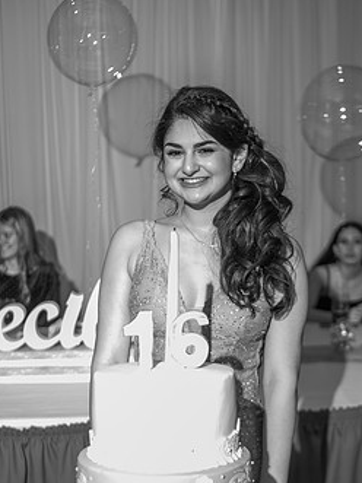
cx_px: 192
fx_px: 949
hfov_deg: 21.6
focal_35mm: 68
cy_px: 312
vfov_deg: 28.4
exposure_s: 1/250
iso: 100
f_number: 1.7
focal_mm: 25
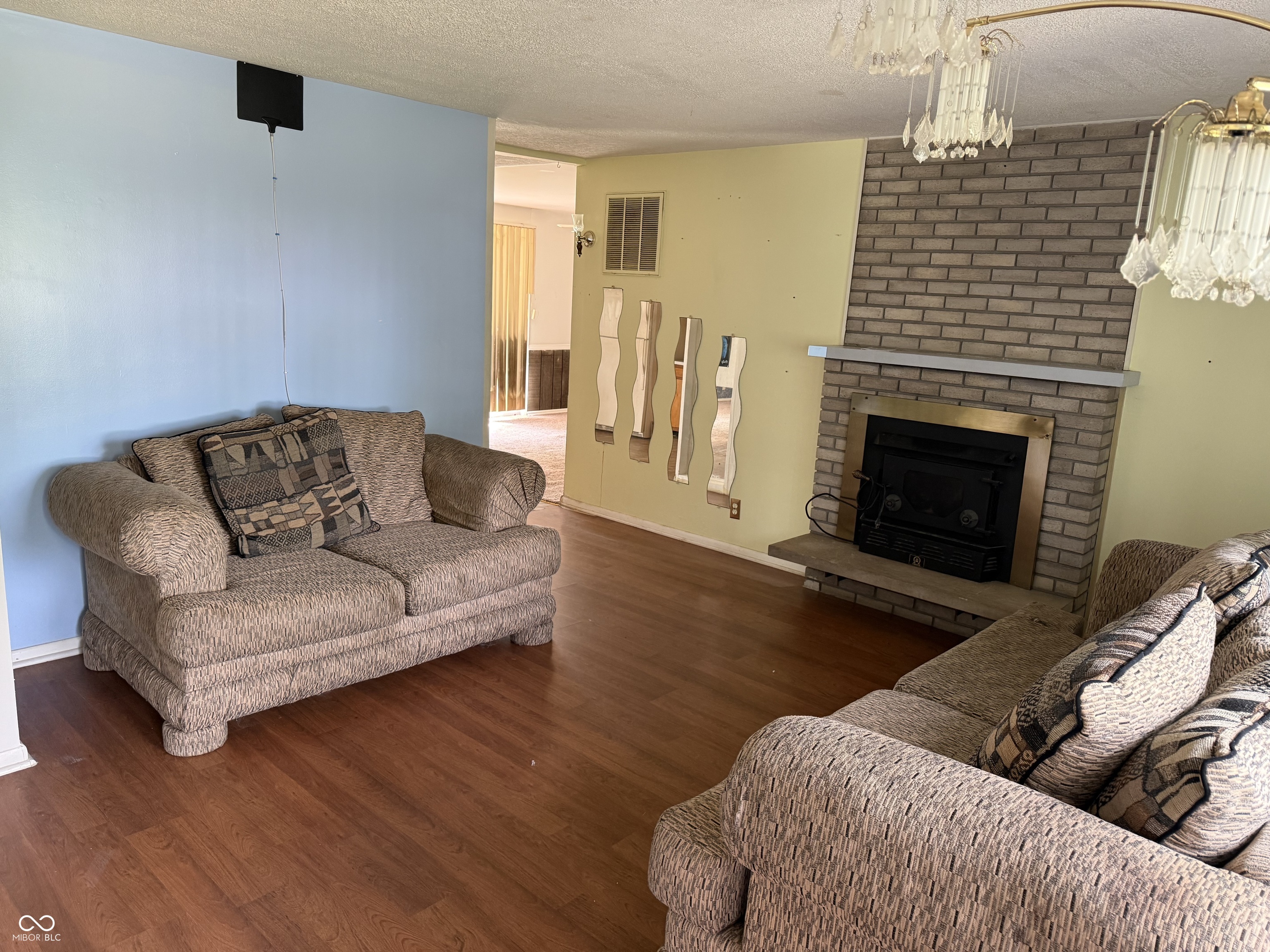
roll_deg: -3.5
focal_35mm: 24
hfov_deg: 71.6
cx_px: 635
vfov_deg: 56.8
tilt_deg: -11.7
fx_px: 881
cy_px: 476
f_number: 1.78
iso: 250
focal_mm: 6.76
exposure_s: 1/60
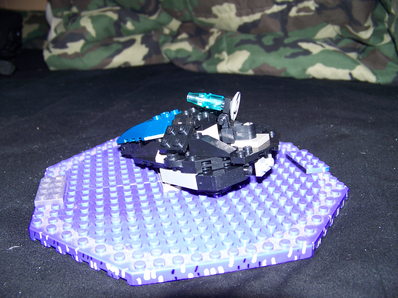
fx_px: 414
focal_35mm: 36
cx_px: 199
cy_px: 149
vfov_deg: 39.7
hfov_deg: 51.4
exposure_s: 1/30
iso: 64
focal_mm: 5.85
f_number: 2.8
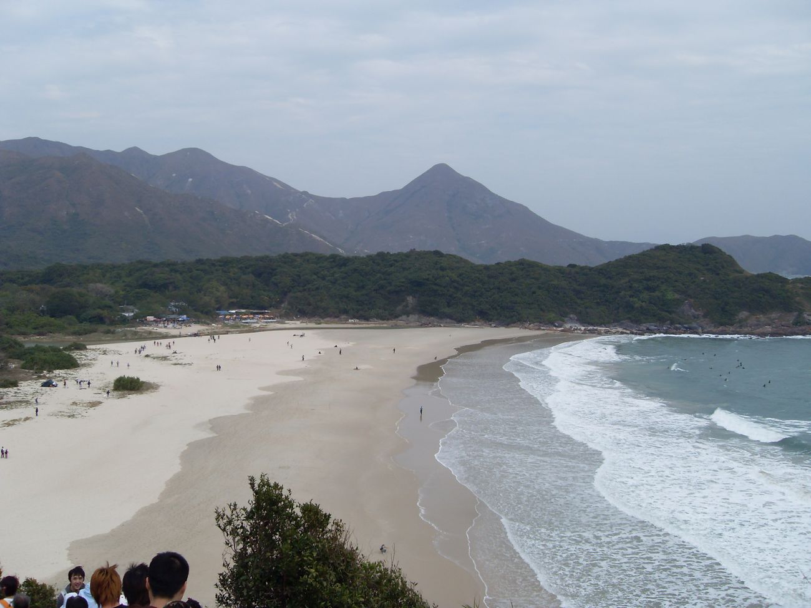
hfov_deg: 50.1
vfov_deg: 38.7
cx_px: 406
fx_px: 867
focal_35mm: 37
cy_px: 304
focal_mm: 6.3
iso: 80
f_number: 7
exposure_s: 1/250
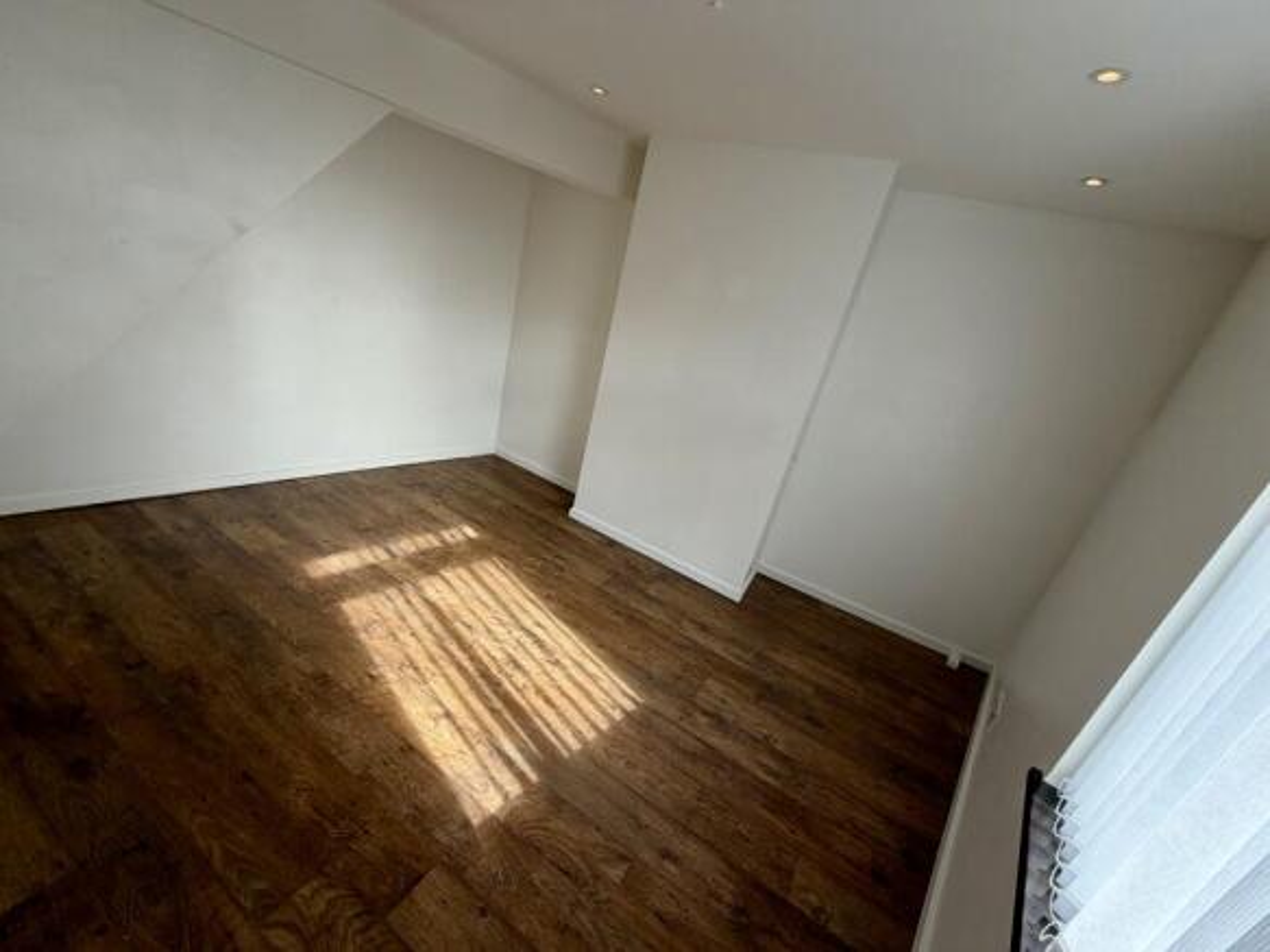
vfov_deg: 85.7
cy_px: 476
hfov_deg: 102.1
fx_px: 514
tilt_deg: -22.0
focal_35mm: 14
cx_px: 635
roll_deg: -14.0
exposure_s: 1/128
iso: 40
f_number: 2.2
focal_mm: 2.22
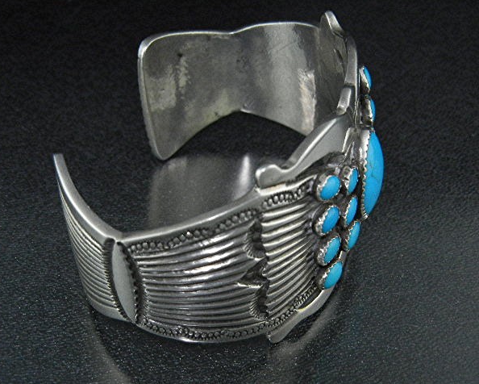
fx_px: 880
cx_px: 234
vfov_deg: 24.6
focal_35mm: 62
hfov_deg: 30.5
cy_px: 192
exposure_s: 1/30
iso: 800
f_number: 8
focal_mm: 10.6
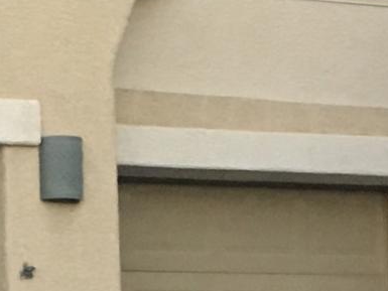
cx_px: 154
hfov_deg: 8.8
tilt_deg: -1.2
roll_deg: +2.1
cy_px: 480
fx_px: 2534
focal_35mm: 226
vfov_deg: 6.5
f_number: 2.2
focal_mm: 4.15
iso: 160
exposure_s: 1/30
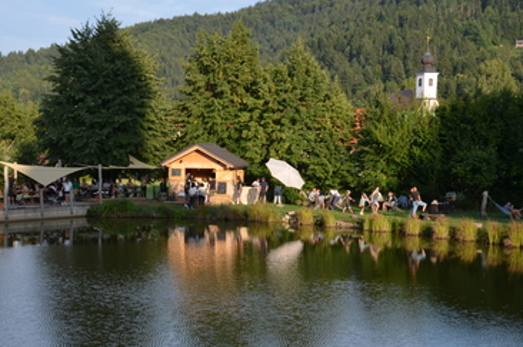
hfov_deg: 28.8
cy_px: 186
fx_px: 1016
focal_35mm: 70
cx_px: 203
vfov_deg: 19.4
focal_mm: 38
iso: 200
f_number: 7.1
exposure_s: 1/200
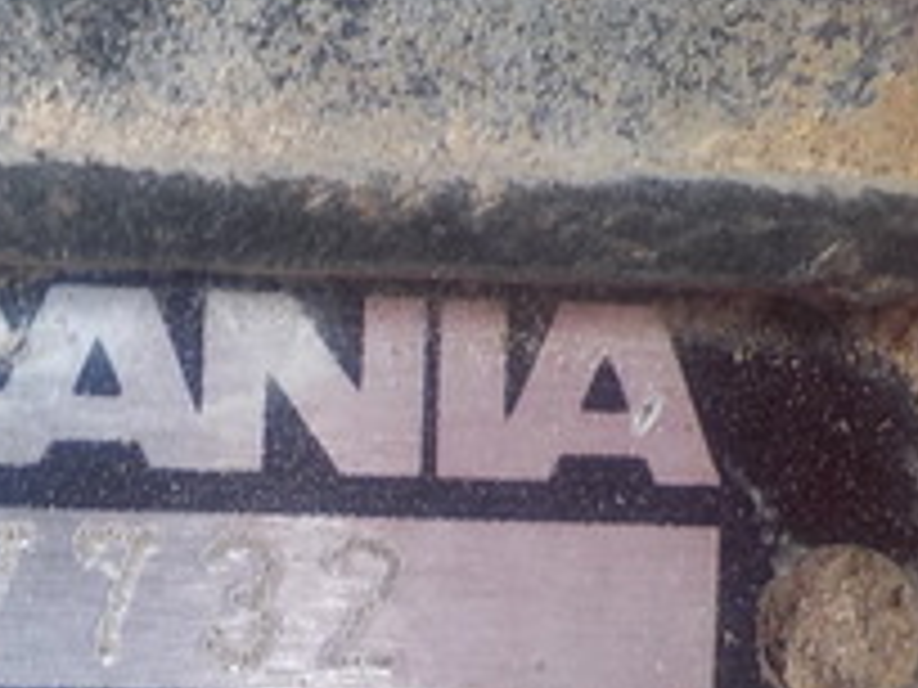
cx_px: 72
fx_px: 2493
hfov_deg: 20.4
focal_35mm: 94
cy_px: 612
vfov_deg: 15.6
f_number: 3.3
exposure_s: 1/30
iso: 125
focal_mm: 4.1
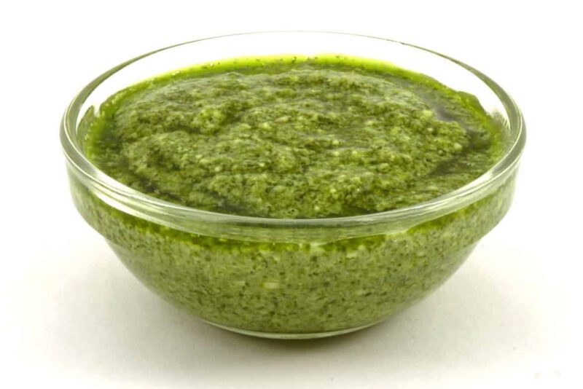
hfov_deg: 13.0
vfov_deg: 8.7
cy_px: 194
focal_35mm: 158
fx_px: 2551
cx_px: 292
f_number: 36
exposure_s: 1/1.67
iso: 100
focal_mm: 105
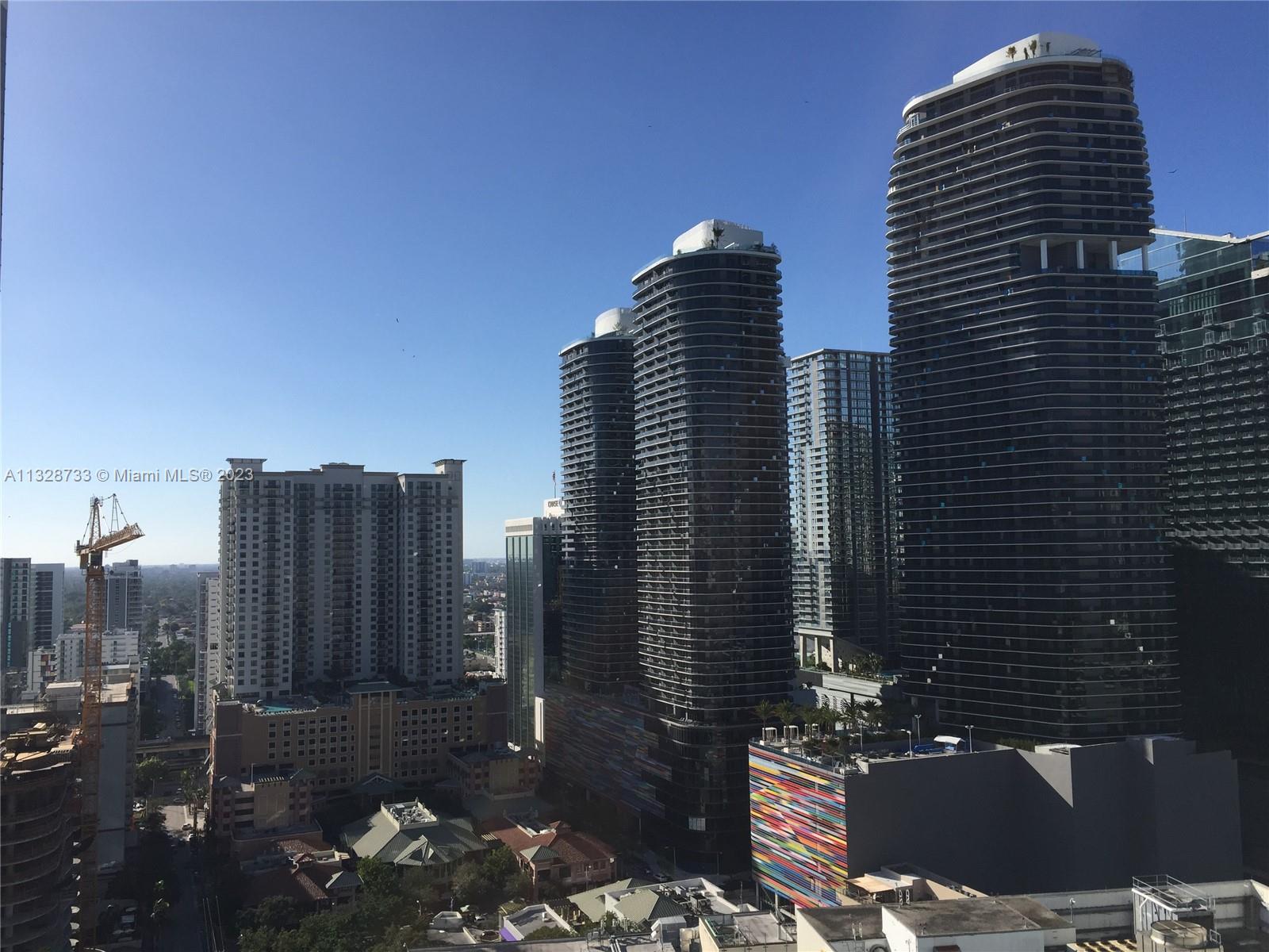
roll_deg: +1.2
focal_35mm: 29
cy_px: 476
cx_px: 634
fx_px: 1063
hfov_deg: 61.7
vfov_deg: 48.2
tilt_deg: +4.1
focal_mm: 4.15
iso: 32
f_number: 2.2
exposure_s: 1/2825
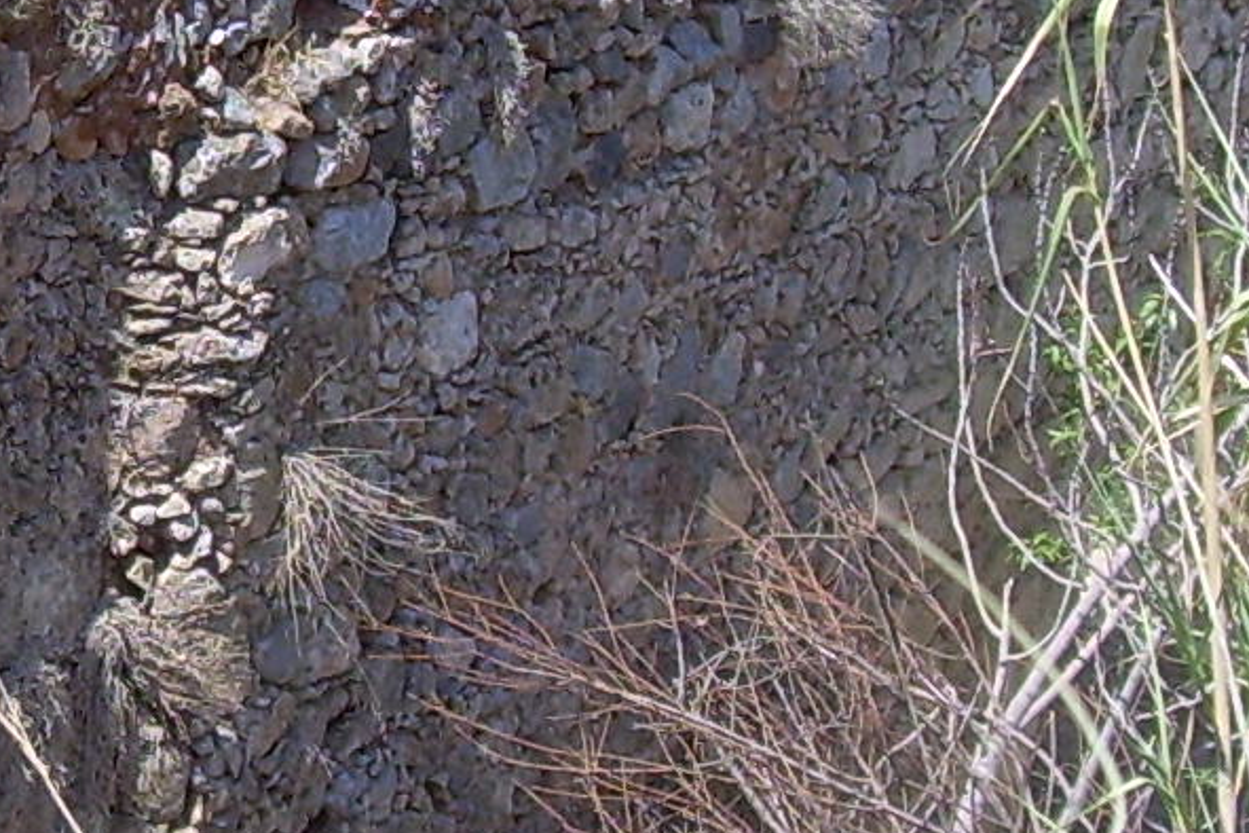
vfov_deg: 9.0
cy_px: 228
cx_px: -192
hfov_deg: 13.2
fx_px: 5273
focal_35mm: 152
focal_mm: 6.3
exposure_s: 1/771
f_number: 2.8
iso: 50
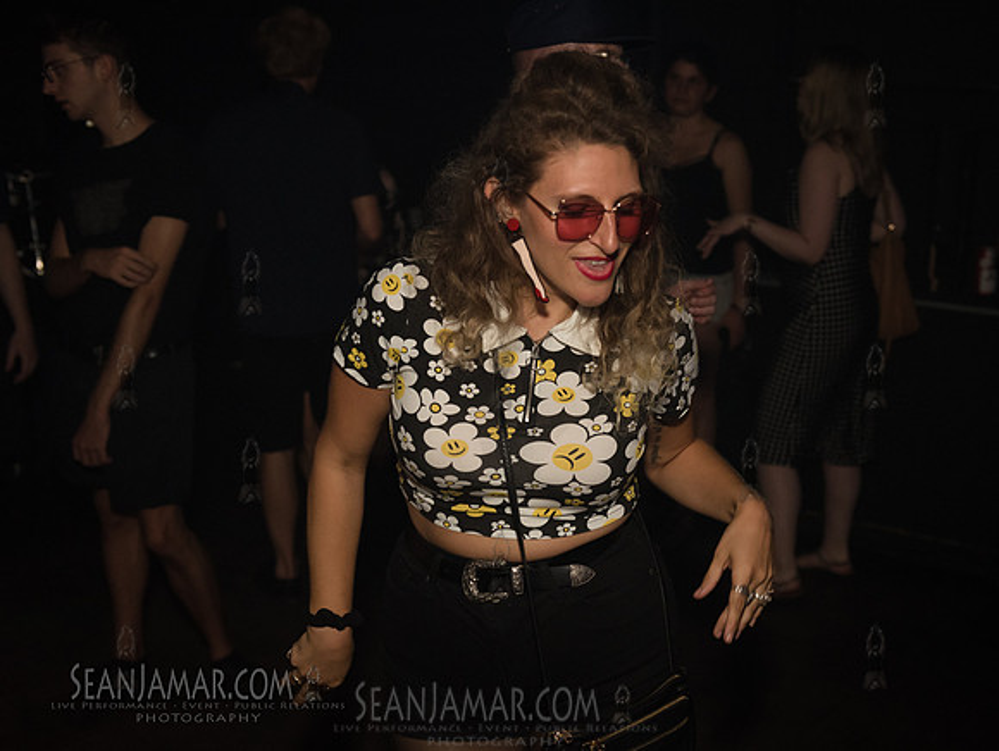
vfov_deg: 28.5
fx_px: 1478
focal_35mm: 51
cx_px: 633
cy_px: 423
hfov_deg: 37.1
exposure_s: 1/250
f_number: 3.5
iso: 2000
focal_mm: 42
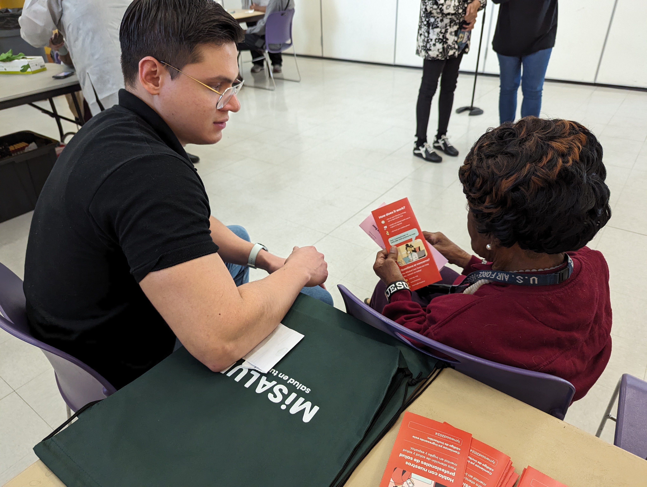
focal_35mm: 24
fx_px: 449
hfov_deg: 71.5
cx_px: 324
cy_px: 244
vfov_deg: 56.9
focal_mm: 6.81
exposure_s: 1/120
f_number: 1.85
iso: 1052
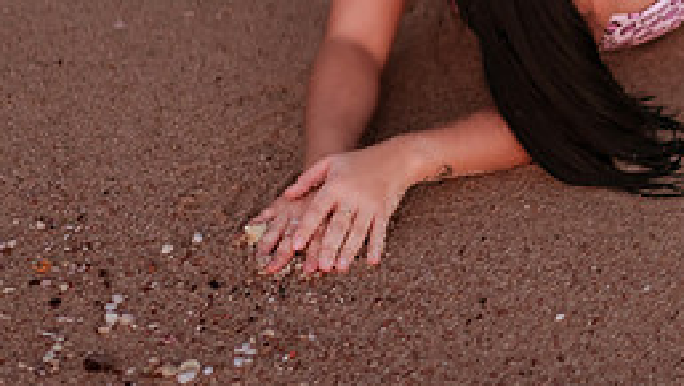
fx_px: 2487
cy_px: -81
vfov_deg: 8.8
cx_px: 580
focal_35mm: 137
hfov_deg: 15.5
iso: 1600
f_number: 1.4
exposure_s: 1/80
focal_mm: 58
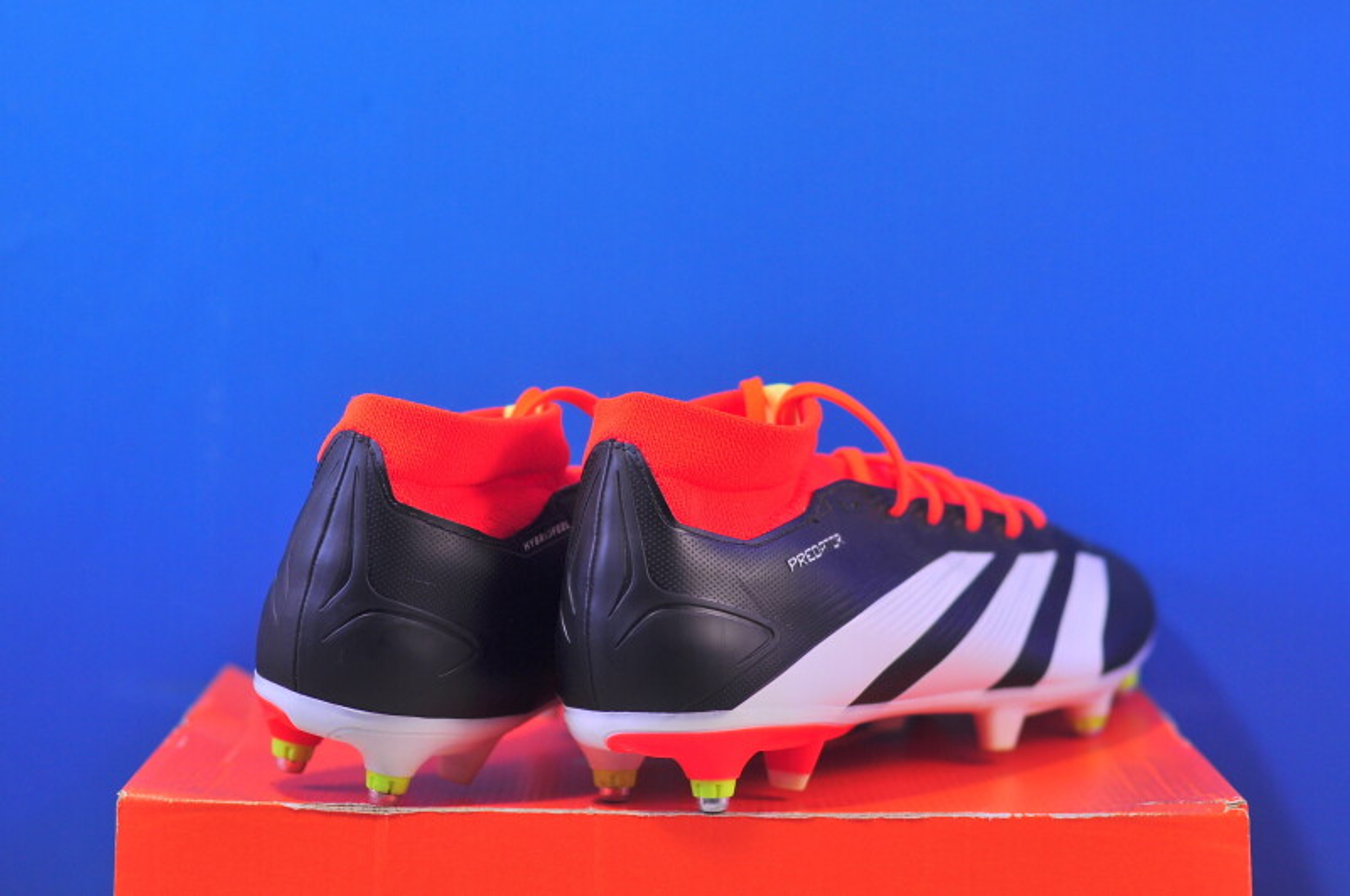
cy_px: 448
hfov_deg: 27.0
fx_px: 2808
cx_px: 675
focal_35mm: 75
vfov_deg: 18.1
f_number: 2.5
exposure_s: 1/320
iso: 250
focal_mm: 50
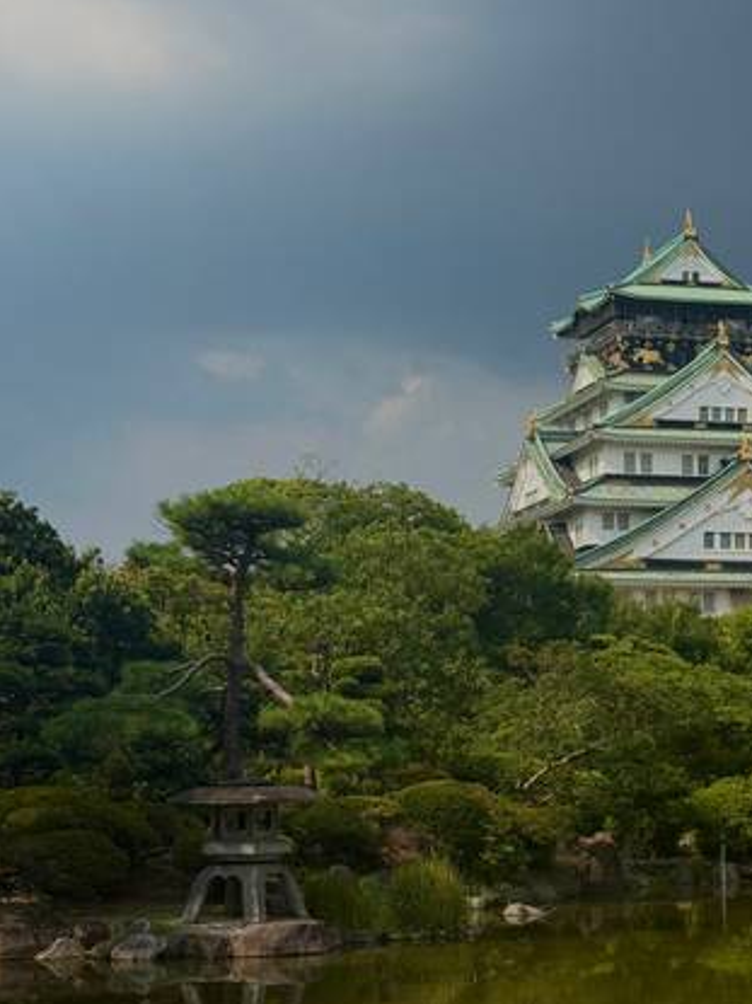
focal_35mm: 74
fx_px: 2145
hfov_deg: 19.7
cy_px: 556
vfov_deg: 26.3
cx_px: 575
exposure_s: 1/4098
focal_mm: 6.76
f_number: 1.78
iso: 64
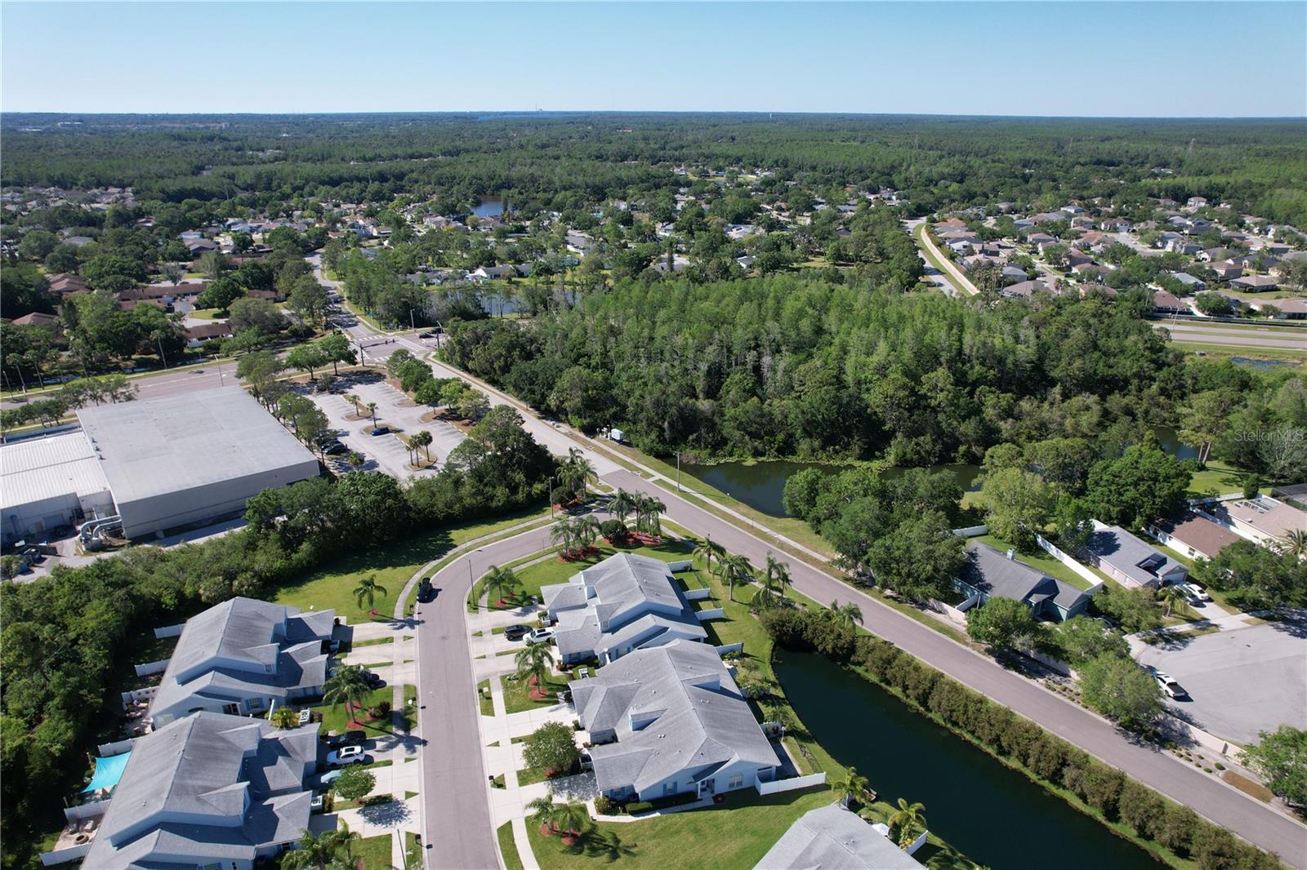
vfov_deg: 57.2
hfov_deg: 78.6
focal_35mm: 22
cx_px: 654
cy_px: 435
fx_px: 799
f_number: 2.8
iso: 130
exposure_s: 1/2000
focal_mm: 8.38
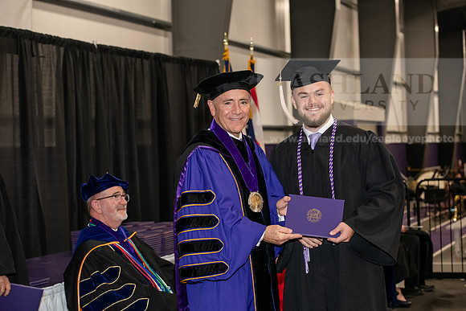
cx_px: 233
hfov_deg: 28.8
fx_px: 906
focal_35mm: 70
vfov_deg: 19.5
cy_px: 156
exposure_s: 1/200
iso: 2500
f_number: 5
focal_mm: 70
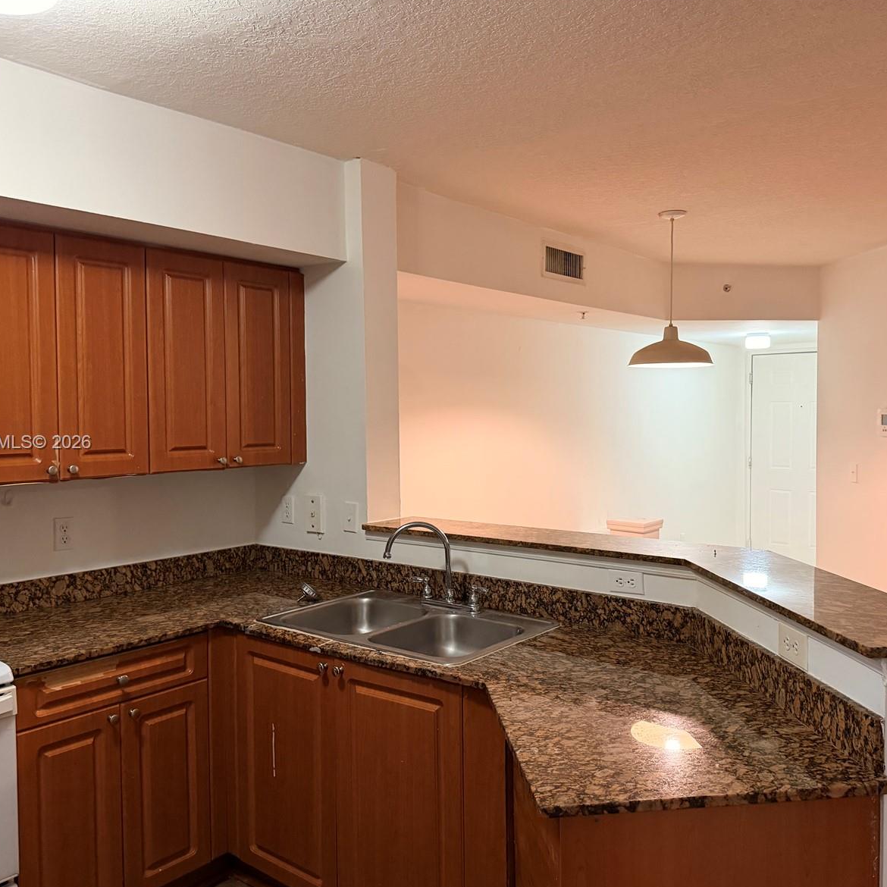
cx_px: 462
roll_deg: +1.1
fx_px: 841
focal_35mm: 29
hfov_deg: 55.6
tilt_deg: -2.6
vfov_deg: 55.6
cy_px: 444
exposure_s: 1/60
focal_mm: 6.76
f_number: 1.78
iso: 500
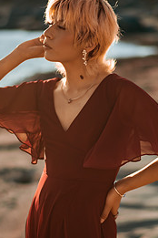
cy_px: 157
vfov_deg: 20.3
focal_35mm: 100
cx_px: 90
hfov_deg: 13.7
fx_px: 658
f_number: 1.4
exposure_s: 1/8000
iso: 100
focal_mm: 58
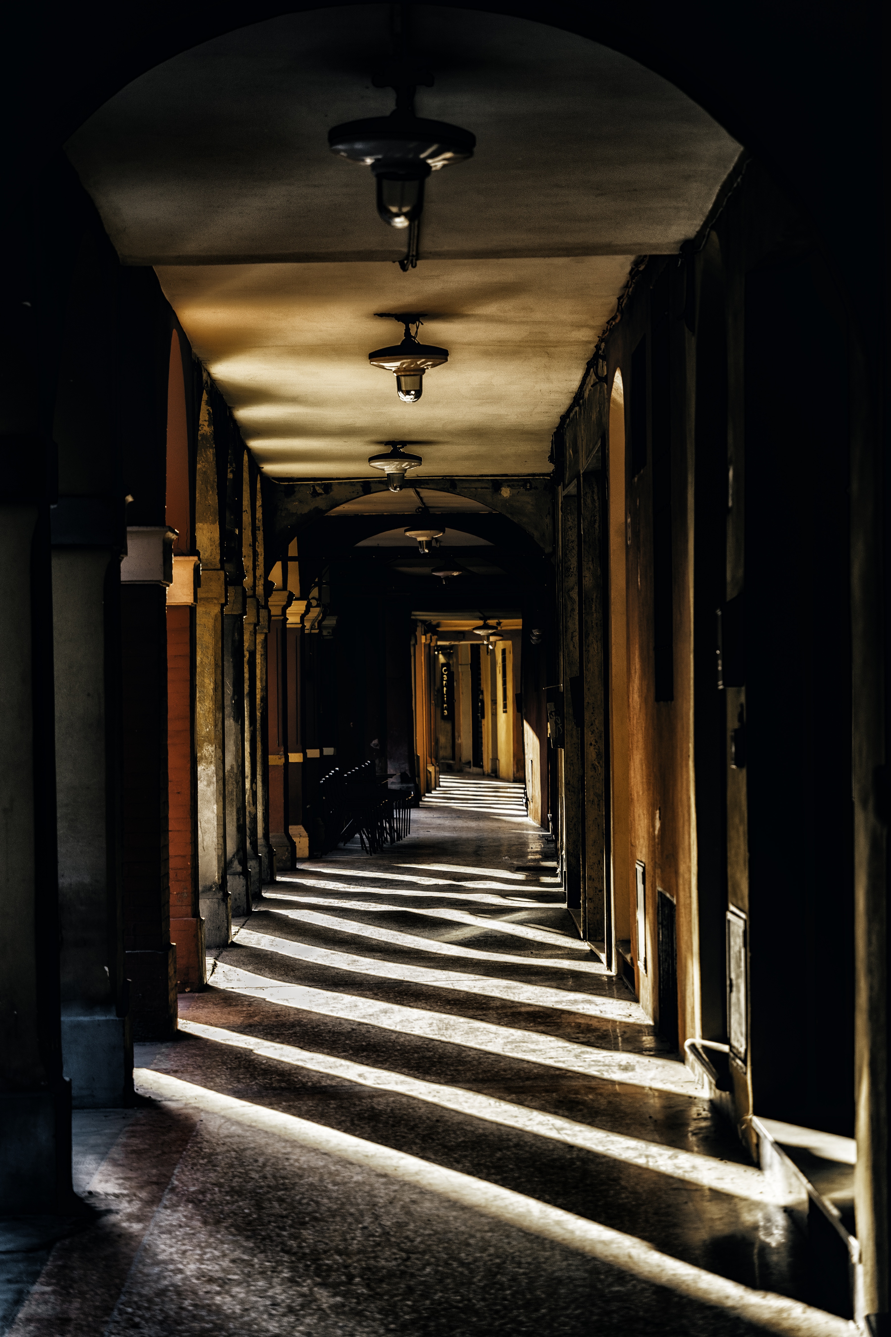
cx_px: 446
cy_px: 668
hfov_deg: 14.9
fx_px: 3415
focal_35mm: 92
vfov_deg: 22.1
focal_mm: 92
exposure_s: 1/200
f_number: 4.5
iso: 250
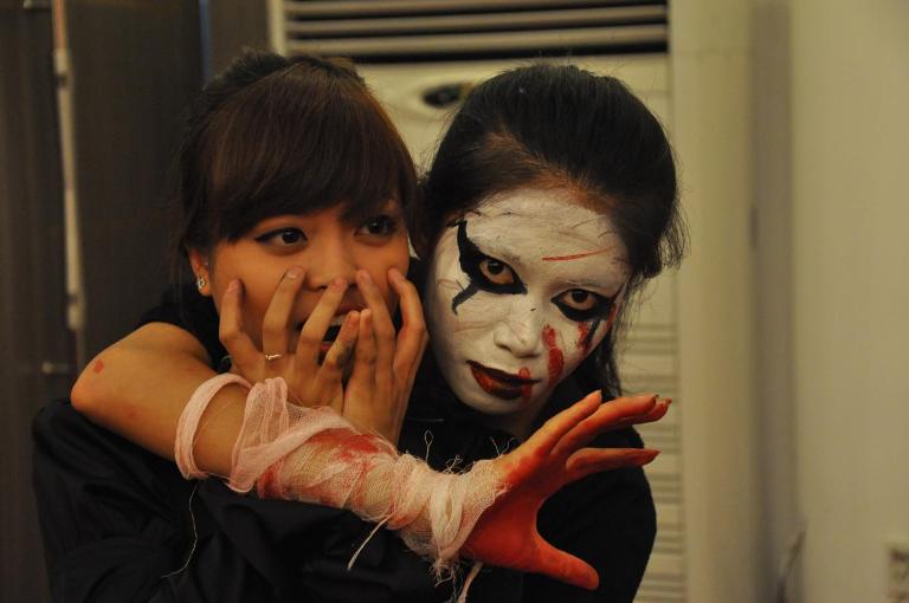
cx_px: 454
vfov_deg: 14.7
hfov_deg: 21.9
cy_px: 302
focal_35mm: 93
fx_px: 2345
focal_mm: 62
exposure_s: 1/40
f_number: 5.6
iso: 2000
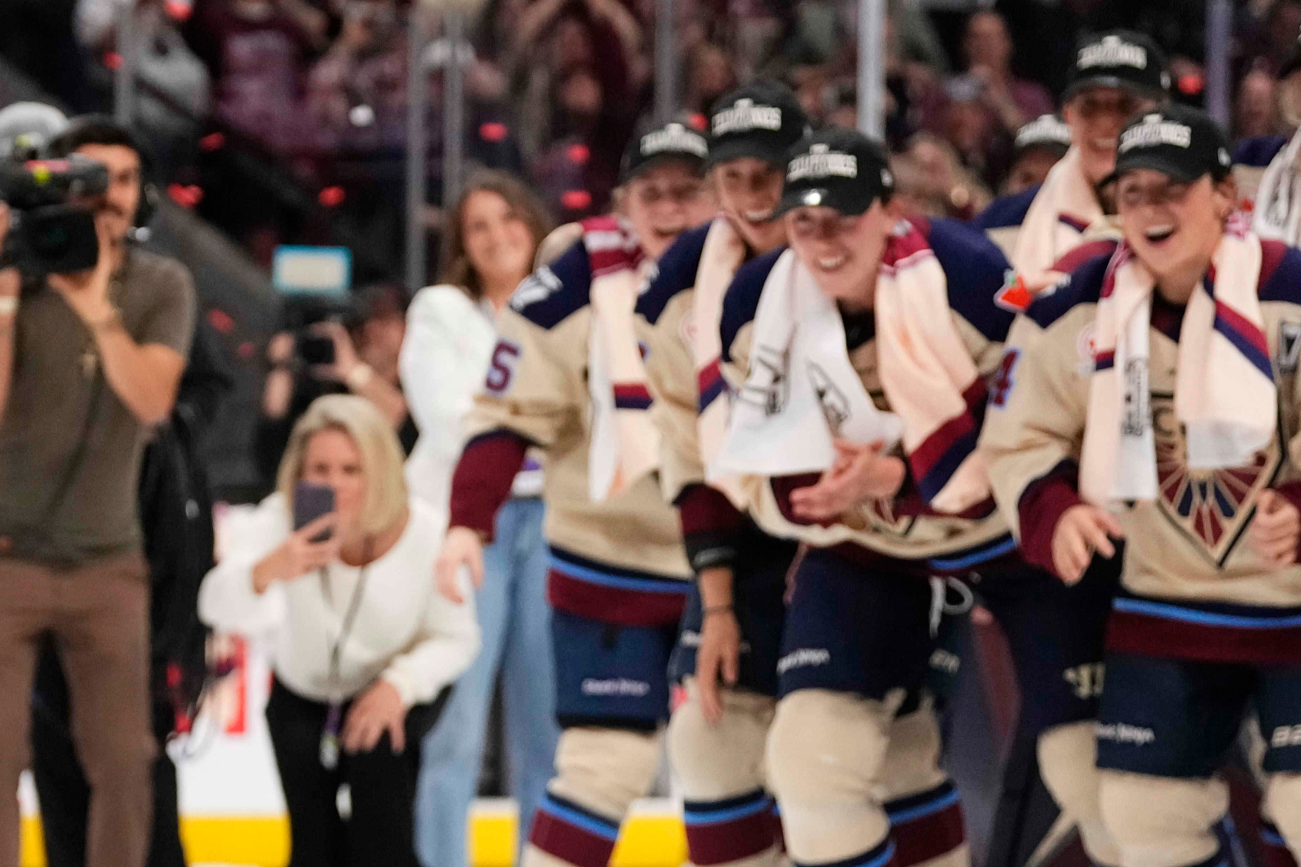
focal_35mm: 191
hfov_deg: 10.7
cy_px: 678
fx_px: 6902
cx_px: 165
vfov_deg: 7.2
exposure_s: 1/2500
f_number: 2.8
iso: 3200
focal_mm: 82
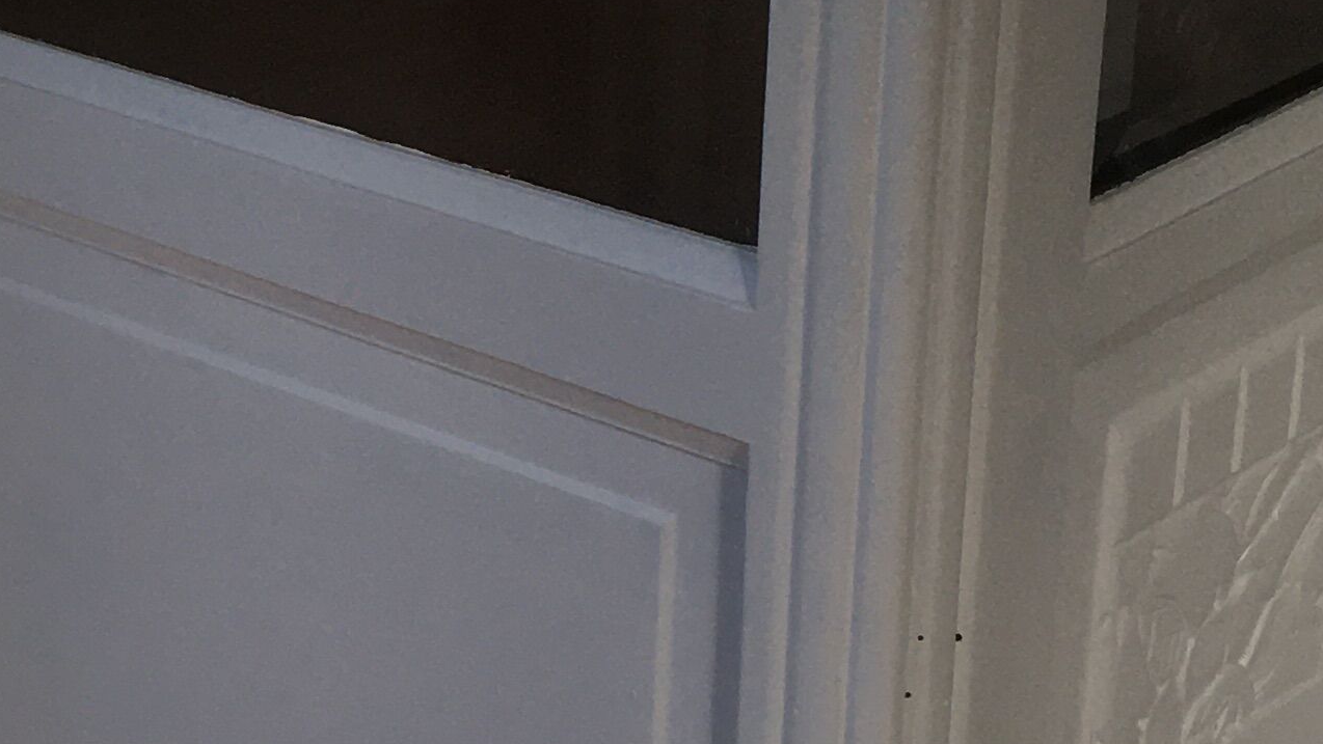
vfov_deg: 12.1
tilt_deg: -20.3
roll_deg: +2.2
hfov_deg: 20.7
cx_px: 36
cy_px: 238
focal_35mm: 100
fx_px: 3509
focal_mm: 4.15
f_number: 2.2
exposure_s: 1/100
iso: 40
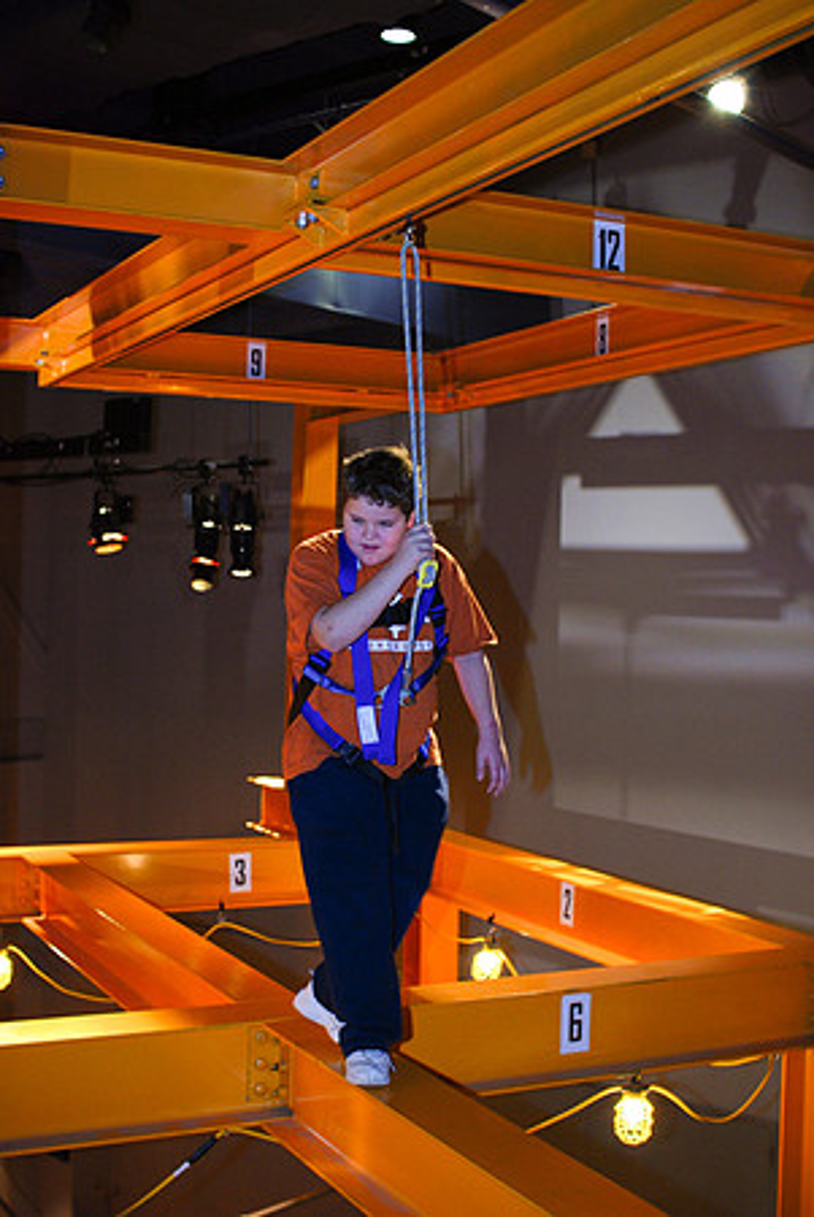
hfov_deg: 29.9
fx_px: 1523
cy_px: 608
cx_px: 407
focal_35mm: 45
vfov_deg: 43.6
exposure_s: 1/60
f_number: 3.2
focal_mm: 30
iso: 400
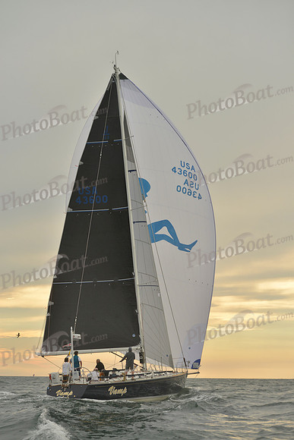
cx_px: 147
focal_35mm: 75
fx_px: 918
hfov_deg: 18.2
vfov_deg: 27.0
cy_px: 220
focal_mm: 75
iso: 400
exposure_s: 1/1250
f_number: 5
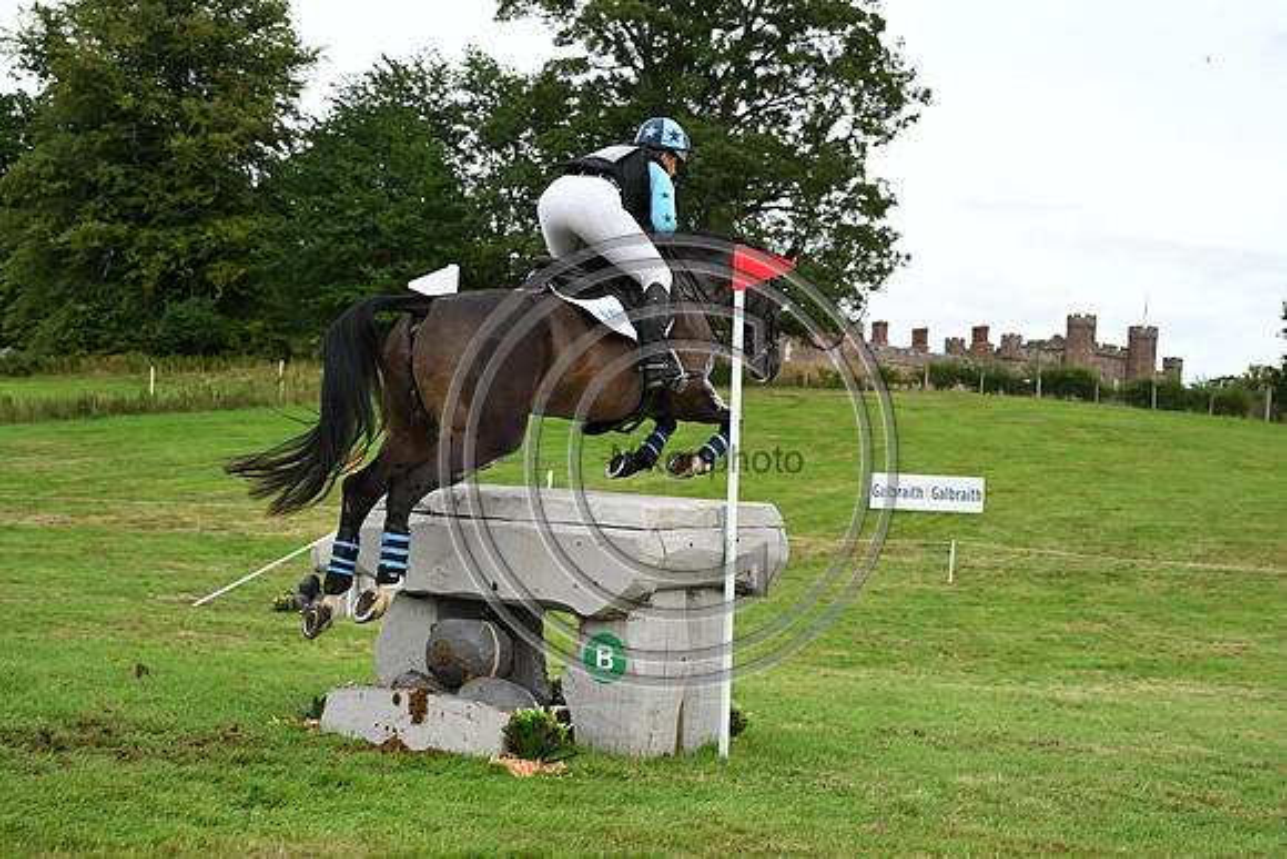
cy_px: 430
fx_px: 1716
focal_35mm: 48
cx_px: 644
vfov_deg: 28.1
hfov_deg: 41.1
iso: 500
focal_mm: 48
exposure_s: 1/1250
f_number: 4.5
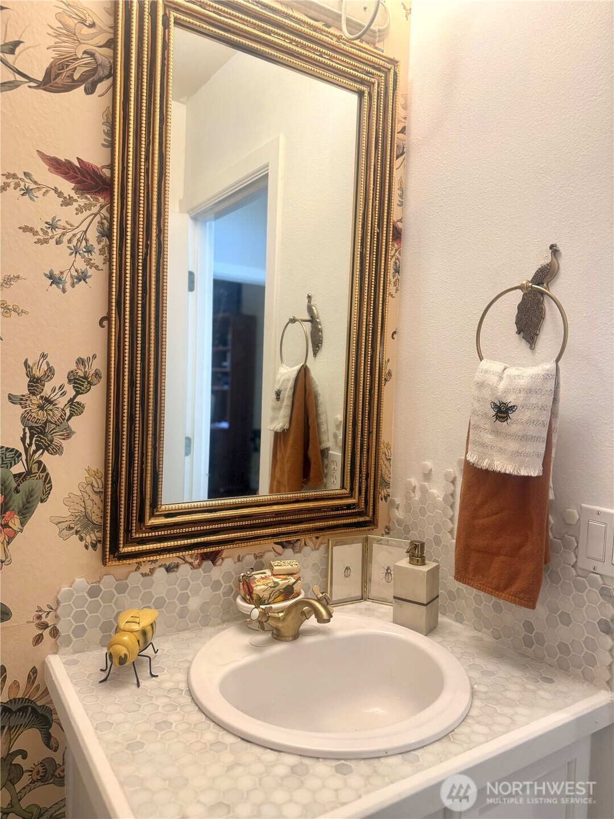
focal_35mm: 24
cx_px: 307
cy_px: 410
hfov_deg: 56.8
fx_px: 568
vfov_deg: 71.6
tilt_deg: -2.1
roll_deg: -2.1
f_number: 1.78
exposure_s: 1/120
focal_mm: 6.76
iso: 160
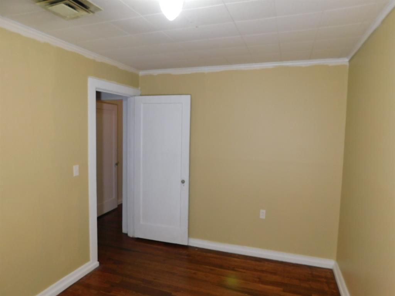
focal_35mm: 23
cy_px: 148
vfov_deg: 58.9
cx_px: 198
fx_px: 262
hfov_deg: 73.9
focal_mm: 4
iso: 160
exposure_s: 1/30
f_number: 3
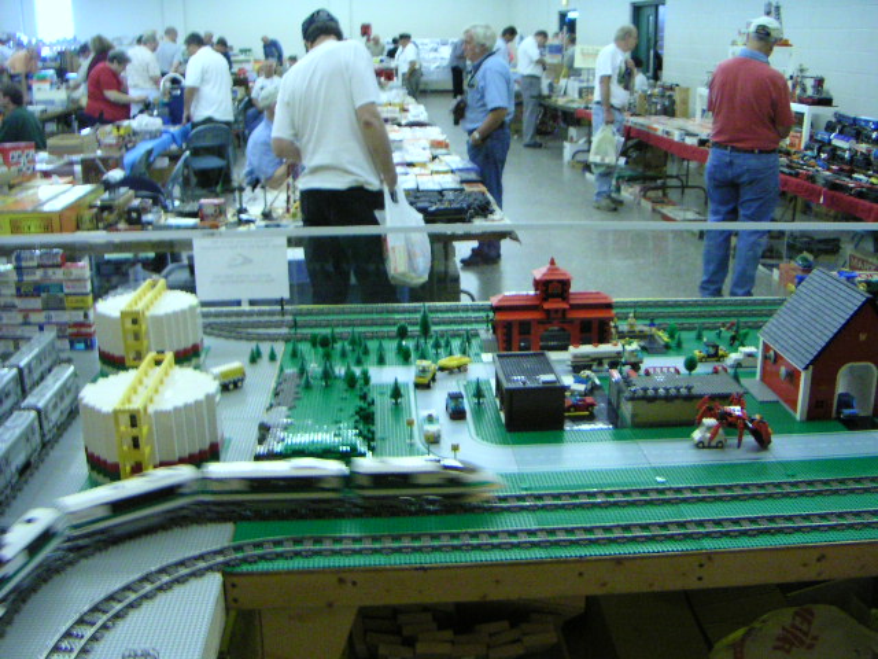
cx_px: 439
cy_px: 330
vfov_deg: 38.7
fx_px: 938
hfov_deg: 50.1
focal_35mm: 37
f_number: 2.8
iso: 400
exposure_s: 1/30
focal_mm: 4.8
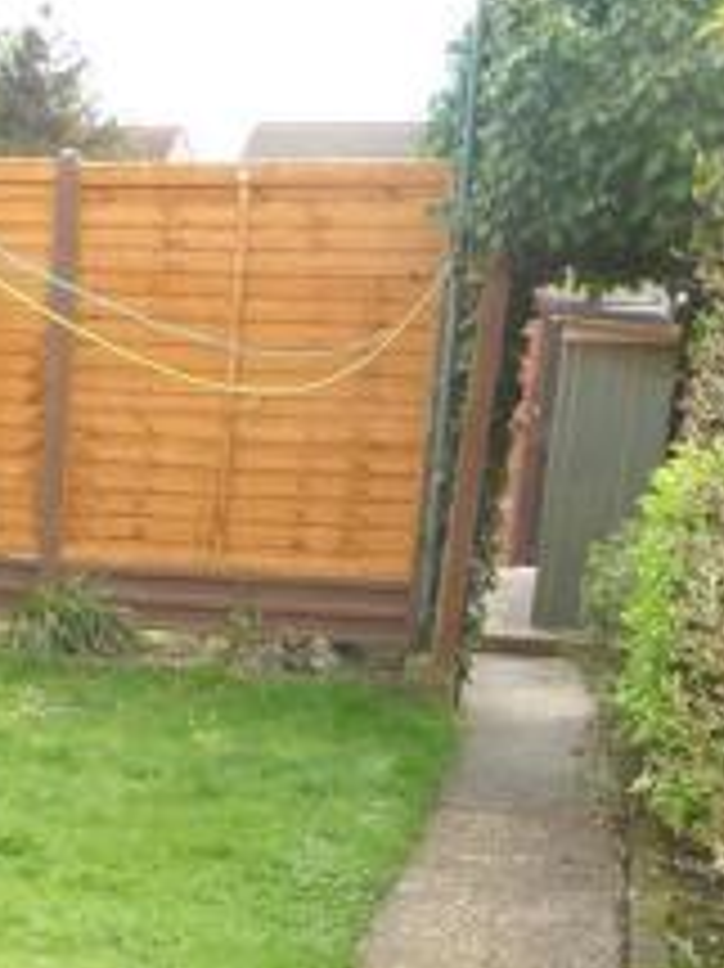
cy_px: 948
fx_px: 1814
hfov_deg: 21.4
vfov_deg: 28.2
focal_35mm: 65
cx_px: -83
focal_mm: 4.3
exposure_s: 1/160
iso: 100
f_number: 4
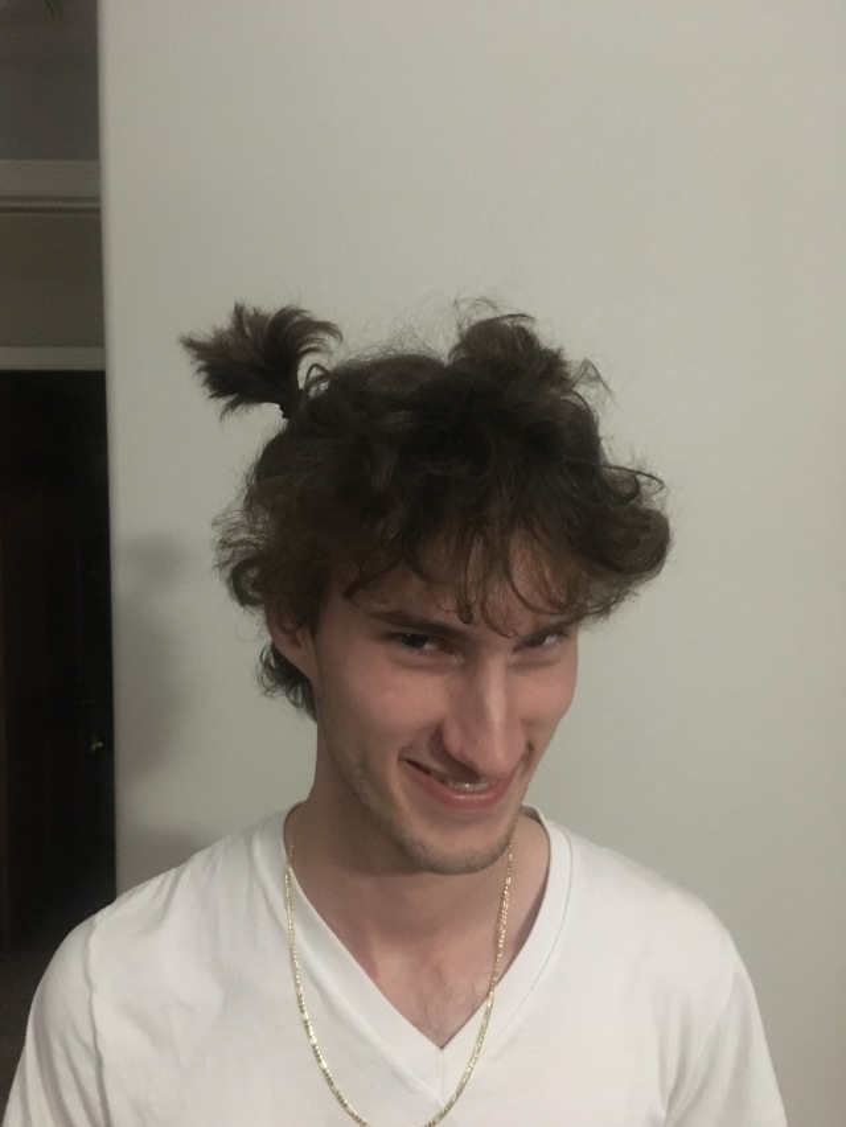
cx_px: 423
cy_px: 564
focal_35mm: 29
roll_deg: +2.0
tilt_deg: -2.6
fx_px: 945
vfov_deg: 61.7
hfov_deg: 48.2
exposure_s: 1/15
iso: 640
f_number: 2.2
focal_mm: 4.15
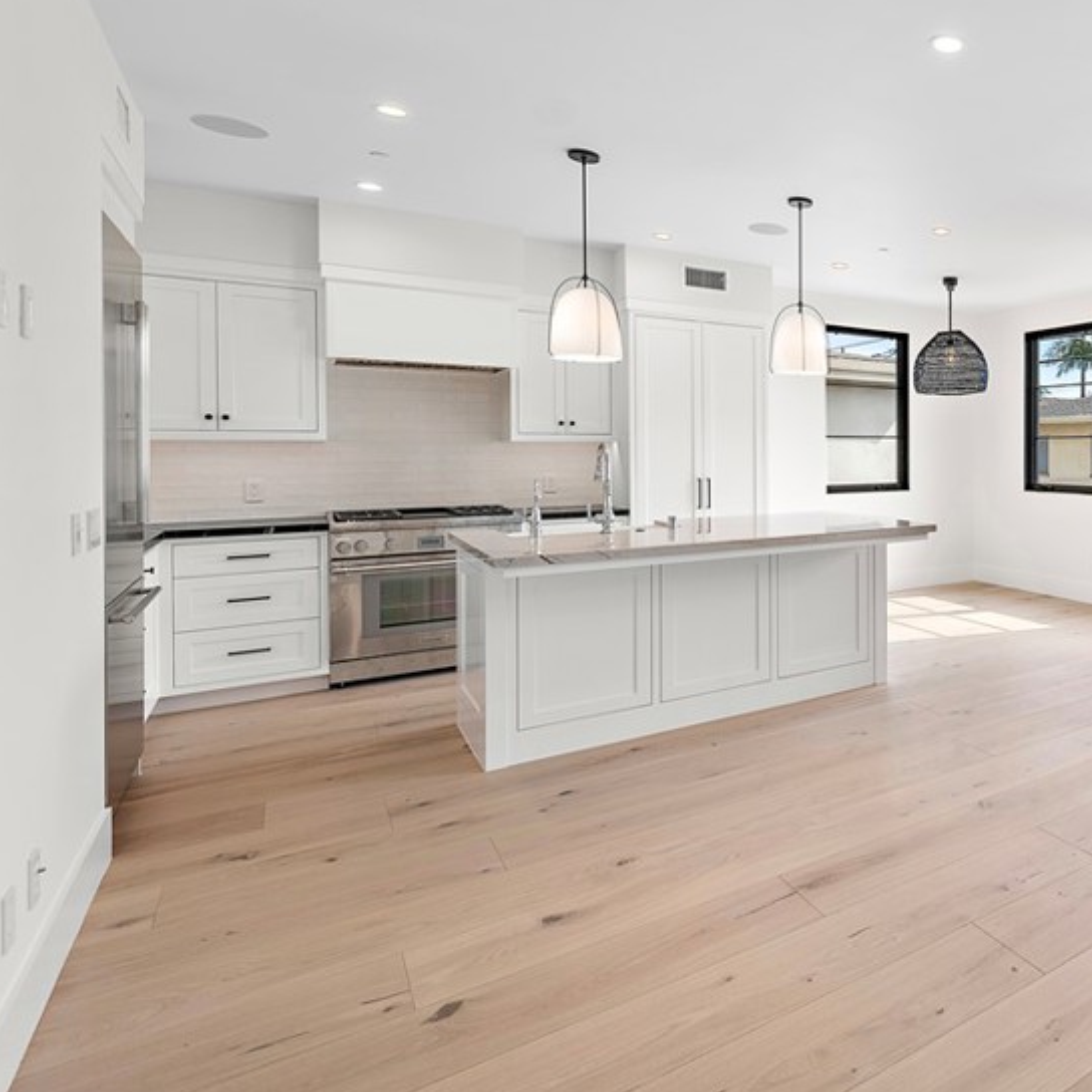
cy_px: 447
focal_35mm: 24
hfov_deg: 55.6
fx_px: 857
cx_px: 1000
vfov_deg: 64.5
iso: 125
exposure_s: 1/80
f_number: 7.1
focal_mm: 15
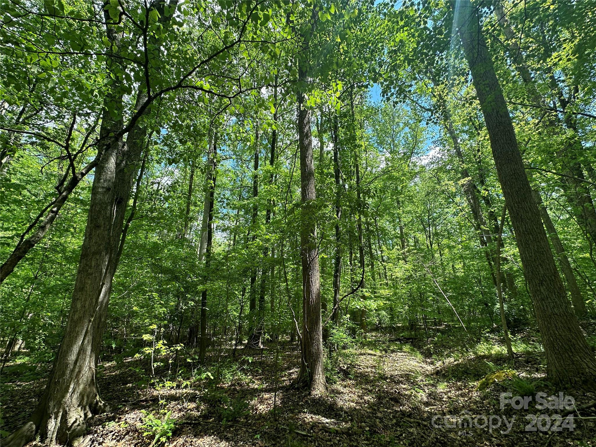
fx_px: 241
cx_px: 298
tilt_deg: +18.8
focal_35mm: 14
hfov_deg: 102.1
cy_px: 224
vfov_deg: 85.7
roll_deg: +0.5
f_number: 2.2
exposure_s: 1/361
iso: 40
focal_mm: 2.22
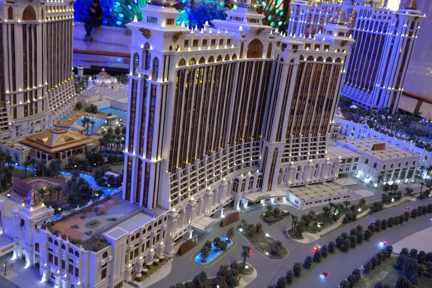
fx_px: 420
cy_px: 144
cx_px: 216
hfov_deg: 54.4
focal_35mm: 35
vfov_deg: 37.9
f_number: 2.8
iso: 500
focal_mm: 12.94
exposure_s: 1/40
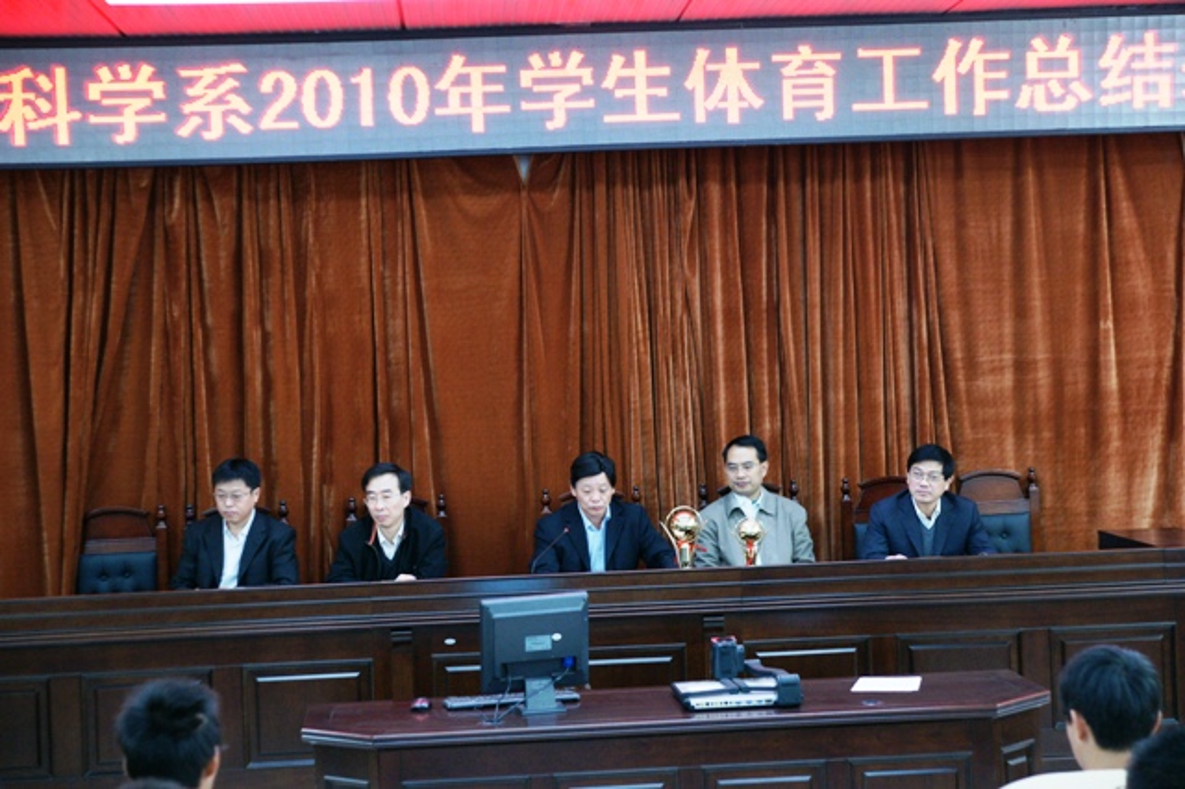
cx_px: 592
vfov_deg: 18.2
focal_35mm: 75
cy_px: 394
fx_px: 2467
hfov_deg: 27.0
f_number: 4.5
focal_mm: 50
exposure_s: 1/15
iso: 800
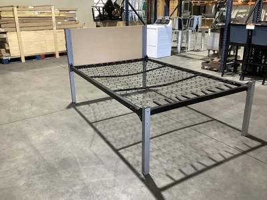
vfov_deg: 45.4
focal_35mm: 31
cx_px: 134
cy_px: 100
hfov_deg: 58.4
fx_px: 239
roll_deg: +0.1
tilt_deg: -20.1
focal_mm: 3.3
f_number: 2.4
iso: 320
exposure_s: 1/40
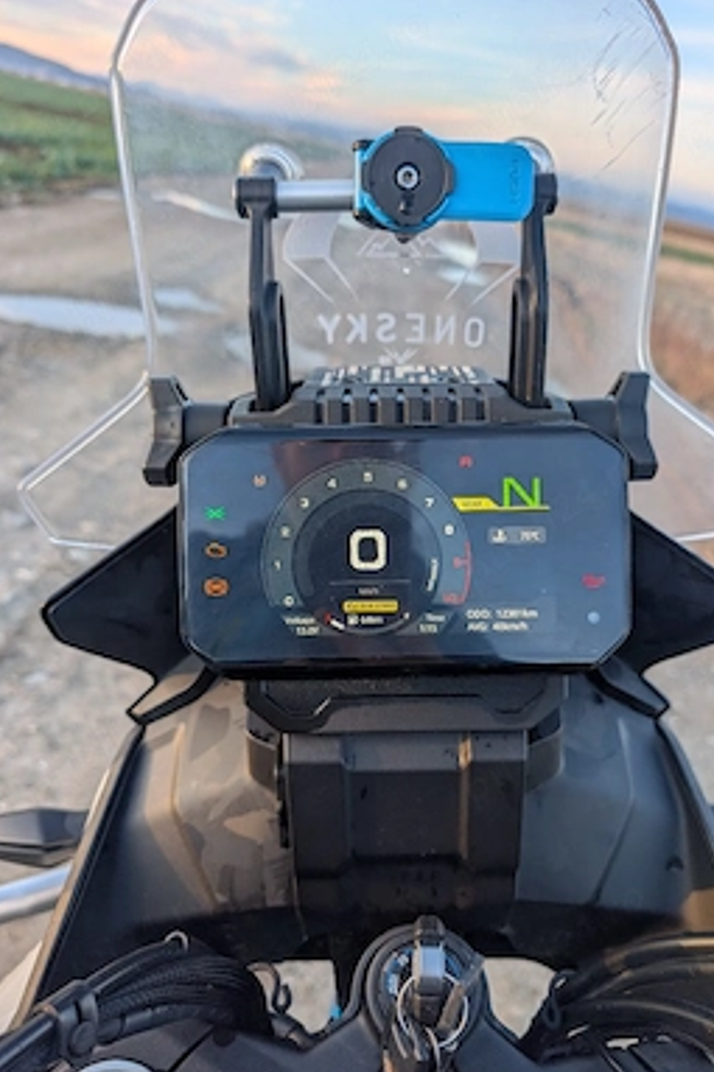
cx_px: 392
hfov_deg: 49.4
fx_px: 774
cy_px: 549
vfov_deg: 69.4
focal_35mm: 26
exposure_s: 1/112
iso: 20
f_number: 1.68
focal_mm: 6.9
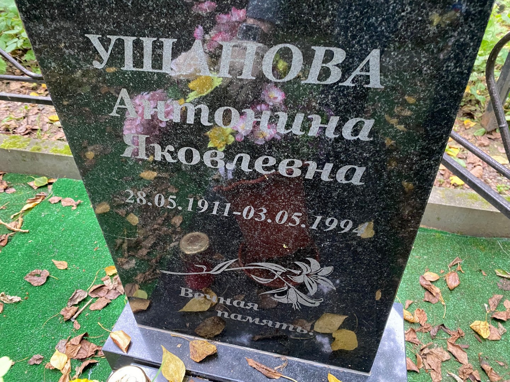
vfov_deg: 53.1
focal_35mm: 26
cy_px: 191
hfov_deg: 67.3
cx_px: 255
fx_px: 383
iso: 640
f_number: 1.8
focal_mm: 4.25
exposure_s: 1/32
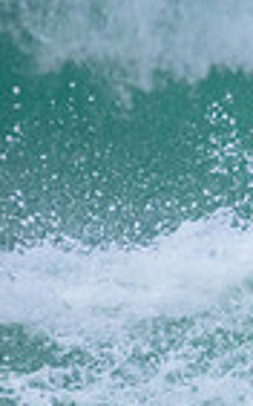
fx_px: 37084
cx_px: 581
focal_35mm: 3358
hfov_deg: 0.4
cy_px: 356
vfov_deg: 0.6
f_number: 11
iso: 2800
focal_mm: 800
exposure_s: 1/1600
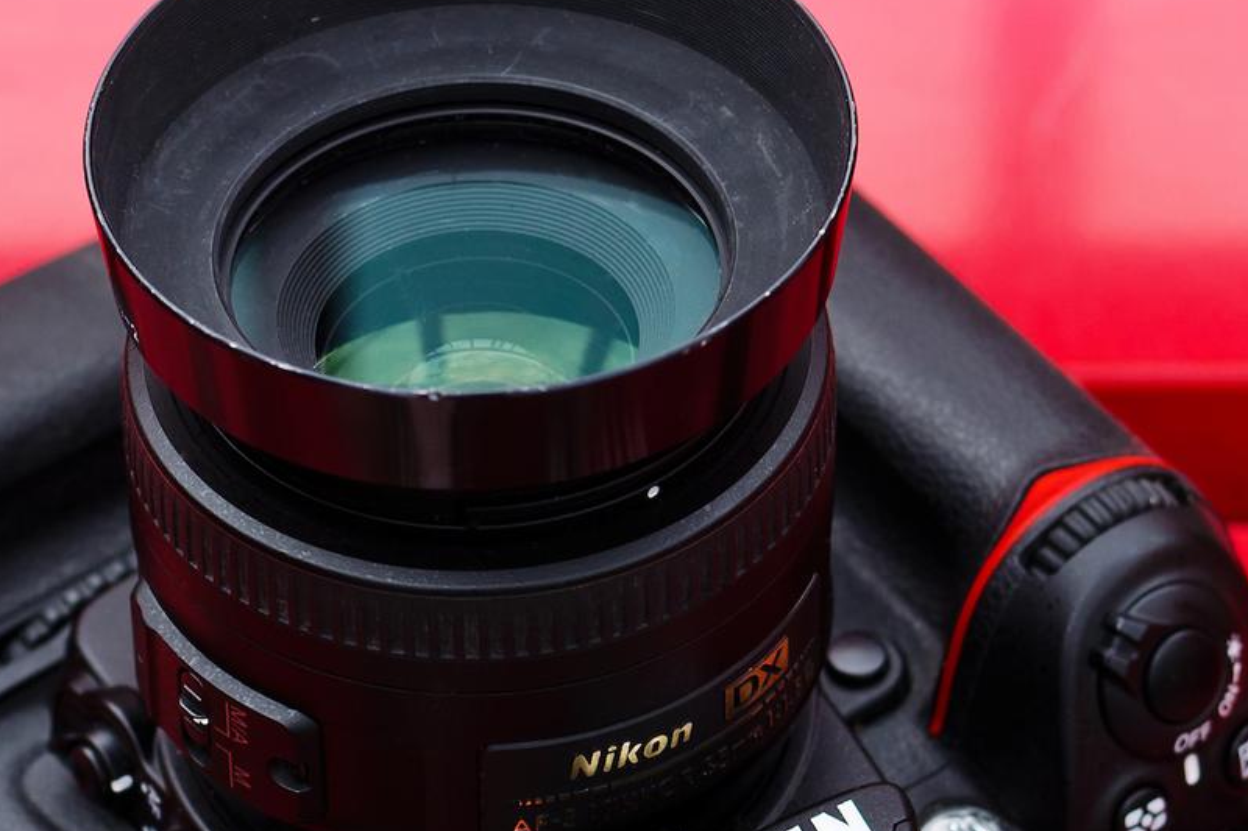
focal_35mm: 150
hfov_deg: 13.7
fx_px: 5199
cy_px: 709
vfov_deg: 9.1
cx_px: 563
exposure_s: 1/500
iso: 200
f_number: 4.8
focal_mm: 50
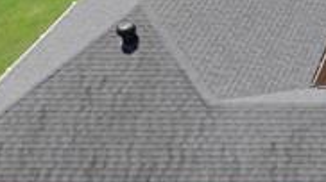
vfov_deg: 12.7
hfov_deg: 19.2
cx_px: 536
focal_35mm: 92
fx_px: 795
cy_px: -61
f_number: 1.8
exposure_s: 1/4000
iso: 300
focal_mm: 8.67
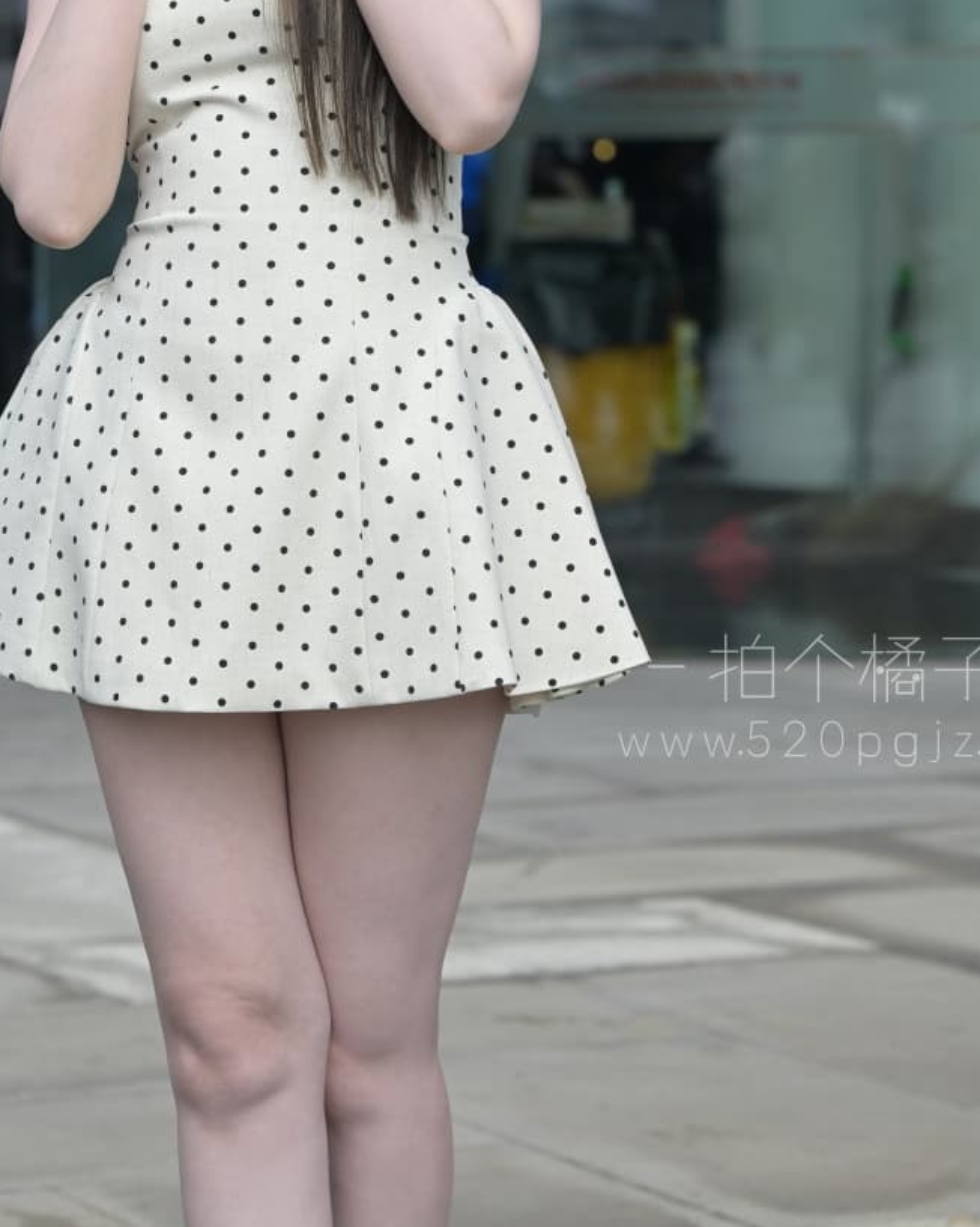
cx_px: 287
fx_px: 5261
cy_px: 624
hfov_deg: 10.6
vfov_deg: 13.3
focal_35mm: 145
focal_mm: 70
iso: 200
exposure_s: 1/400
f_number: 4.5
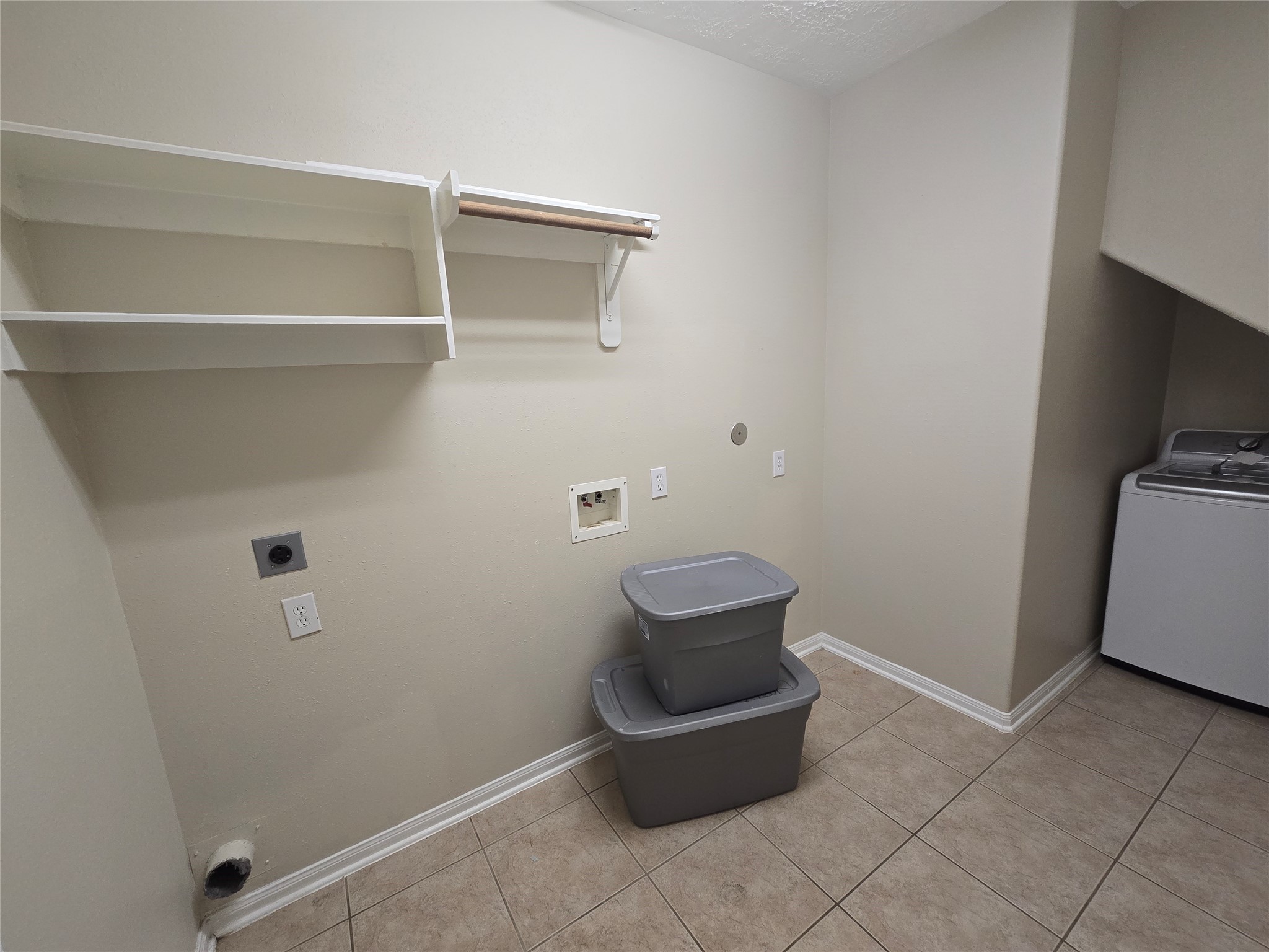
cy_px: 476
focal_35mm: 13
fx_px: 477
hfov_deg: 106.2
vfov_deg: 89.9
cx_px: 634
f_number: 2.2
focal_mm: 2.2
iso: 200
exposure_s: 1/60
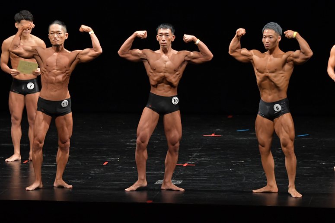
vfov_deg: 6.1
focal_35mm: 225
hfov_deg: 9.2
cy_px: 112
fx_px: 2093
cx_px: 168
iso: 3200
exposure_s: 1/400
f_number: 5.6
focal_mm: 150
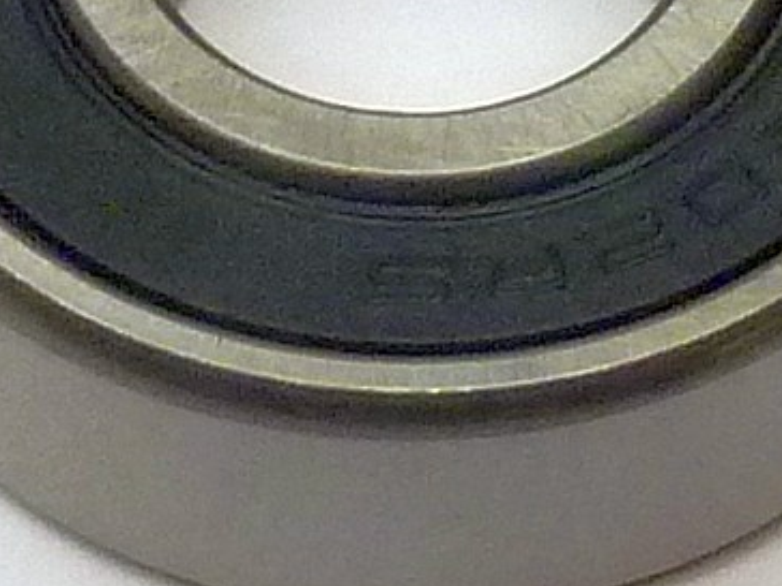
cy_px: 9
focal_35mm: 64
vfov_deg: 22.1
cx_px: 431
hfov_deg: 30.2
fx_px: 1446
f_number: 3.3
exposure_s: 1/30
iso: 200
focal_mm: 4.1
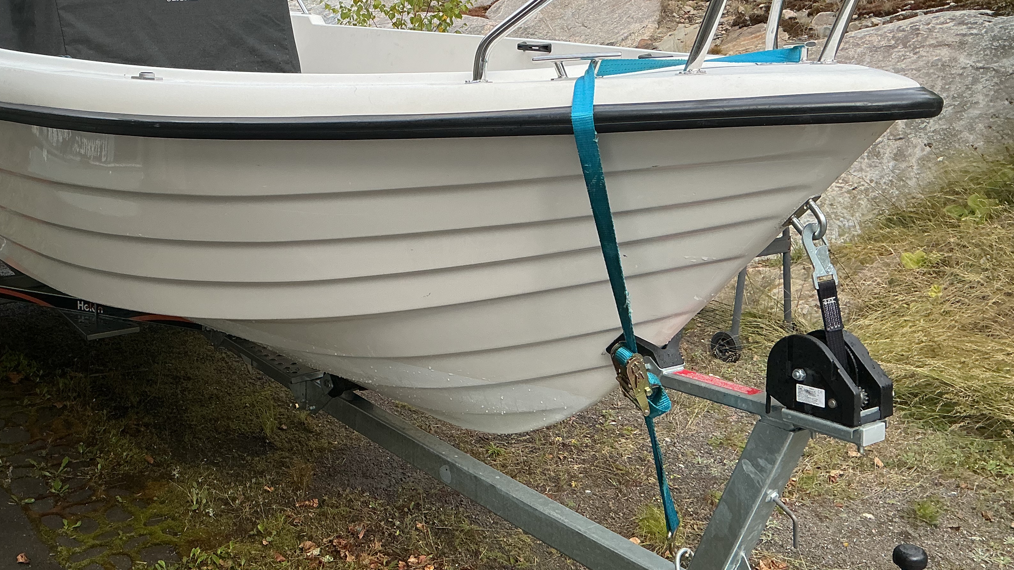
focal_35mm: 40
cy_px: 189
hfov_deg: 50.0
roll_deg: -0.4
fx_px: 1075
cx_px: 388
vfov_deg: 29.5
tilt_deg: -11.2
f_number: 1.8
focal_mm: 3
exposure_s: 1/804
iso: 25
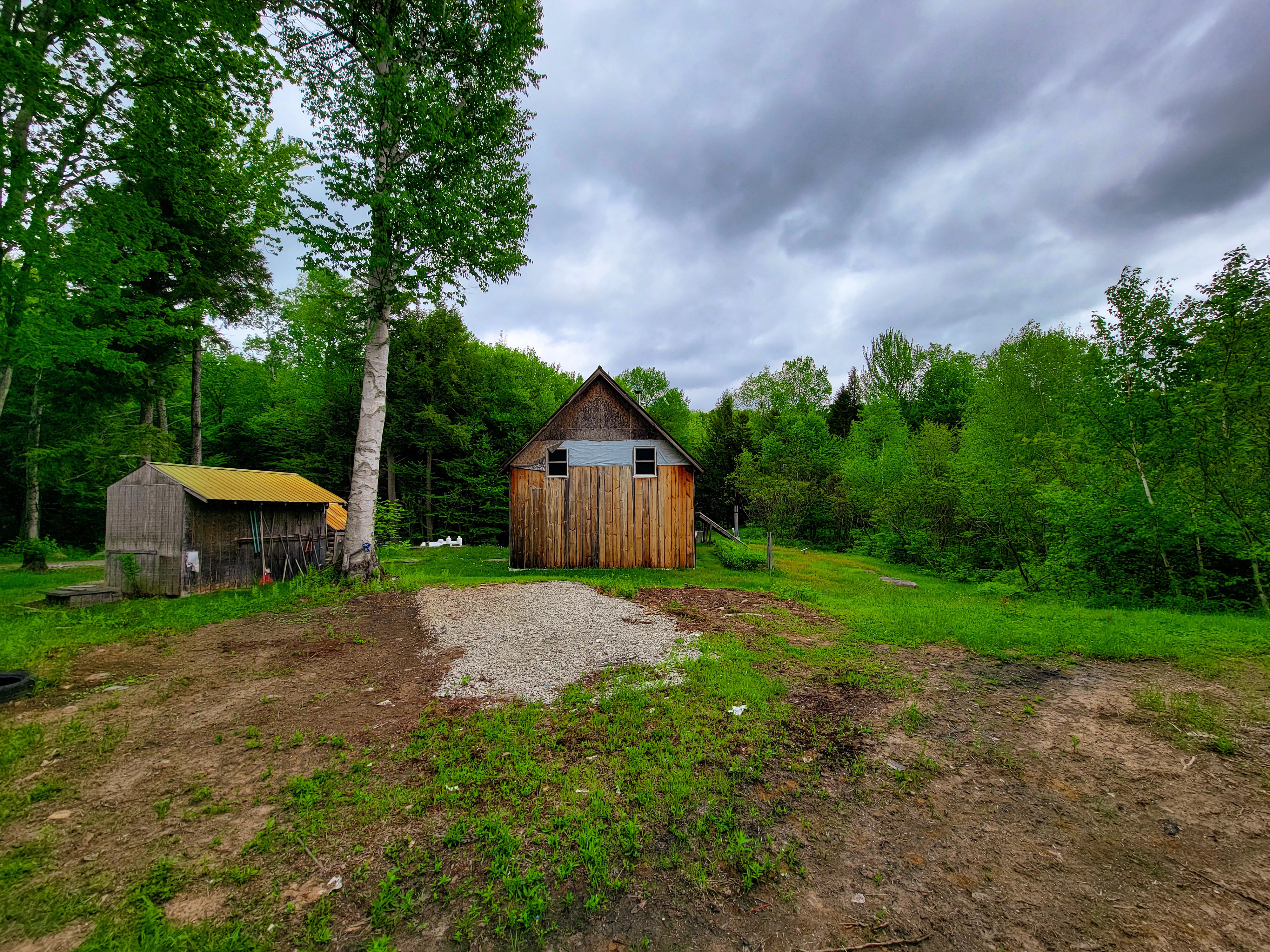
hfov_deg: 106.2
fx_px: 477
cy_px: 476
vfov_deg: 89.9
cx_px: 635
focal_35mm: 13
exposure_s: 1/950
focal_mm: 2.2
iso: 50
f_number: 2.2
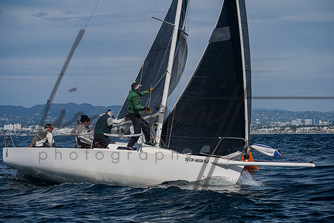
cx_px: 167
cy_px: 112
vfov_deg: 11.9
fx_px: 1071
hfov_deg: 17.7
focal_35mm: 115
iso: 320
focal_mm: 115
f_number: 6.3
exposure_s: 1/5000
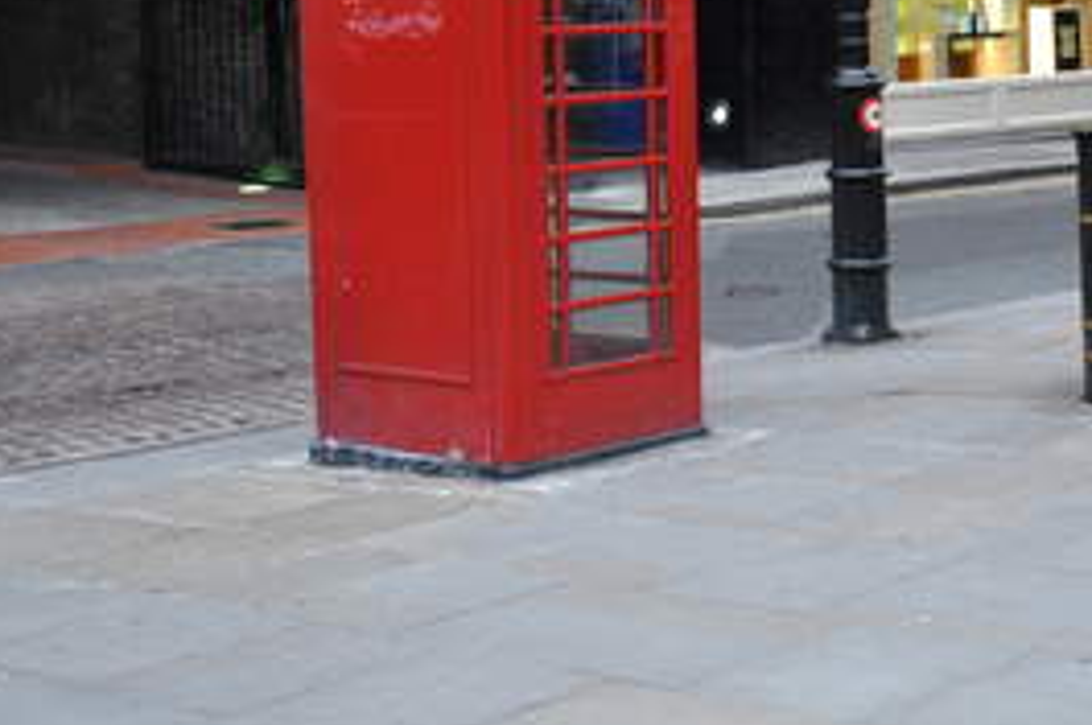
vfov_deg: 15.6
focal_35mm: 87
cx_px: 1096
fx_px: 2636
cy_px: 183
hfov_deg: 22.5
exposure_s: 1/40
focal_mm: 24
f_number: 3.8
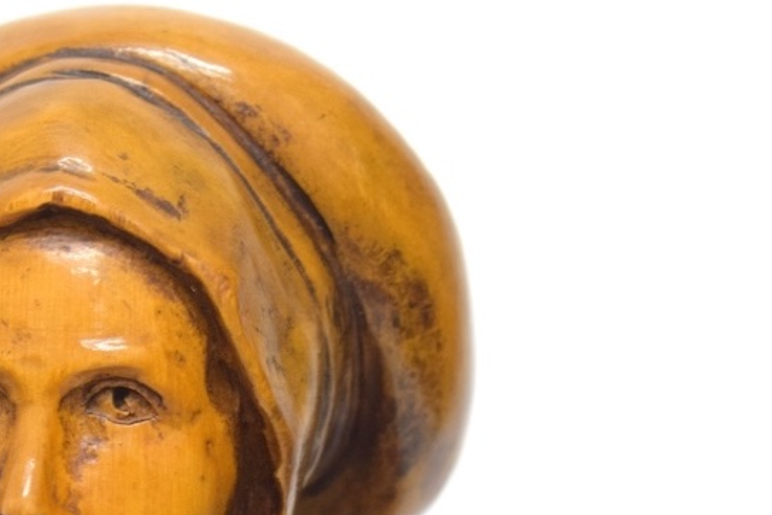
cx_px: 112
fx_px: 3906
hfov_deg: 11.2
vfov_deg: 7.5
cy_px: 450
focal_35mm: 182
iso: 900
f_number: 5.6
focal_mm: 55
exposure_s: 1/30
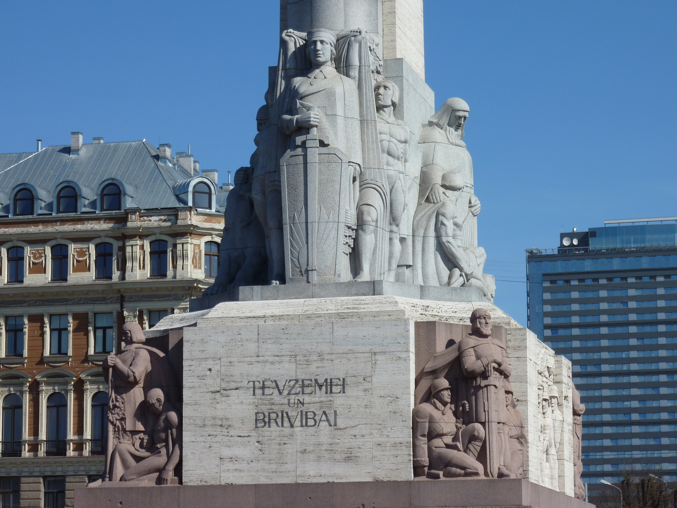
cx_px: 338
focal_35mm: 119
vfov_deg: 12.5
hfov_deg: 16.6
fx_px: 2327
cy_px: 254
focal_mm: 19.5
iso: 80
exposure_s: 1/640
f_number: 5.6
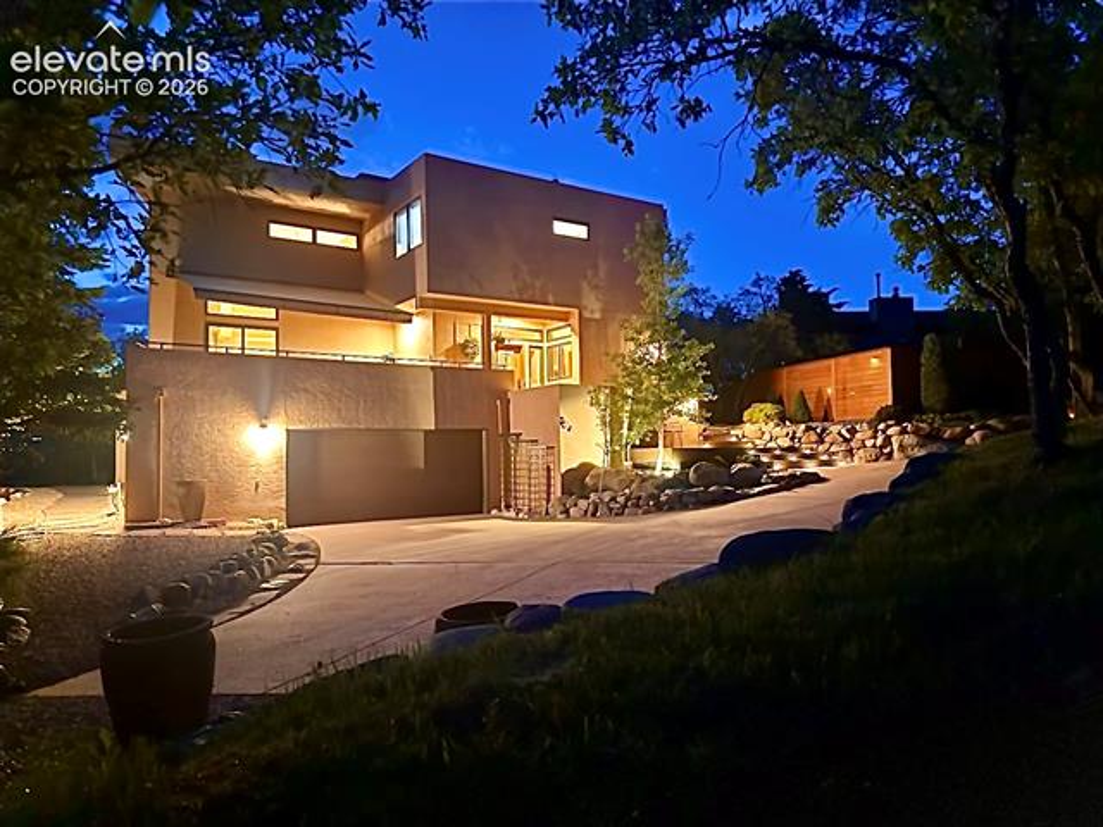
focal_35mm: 24
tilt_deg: +3.9
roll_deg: +1.4
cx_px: 552
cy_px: 414
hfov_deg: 71.6
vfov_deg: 56.8
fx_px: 765
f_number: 1.78
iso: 1250
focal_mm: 6.76
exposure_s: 1/9
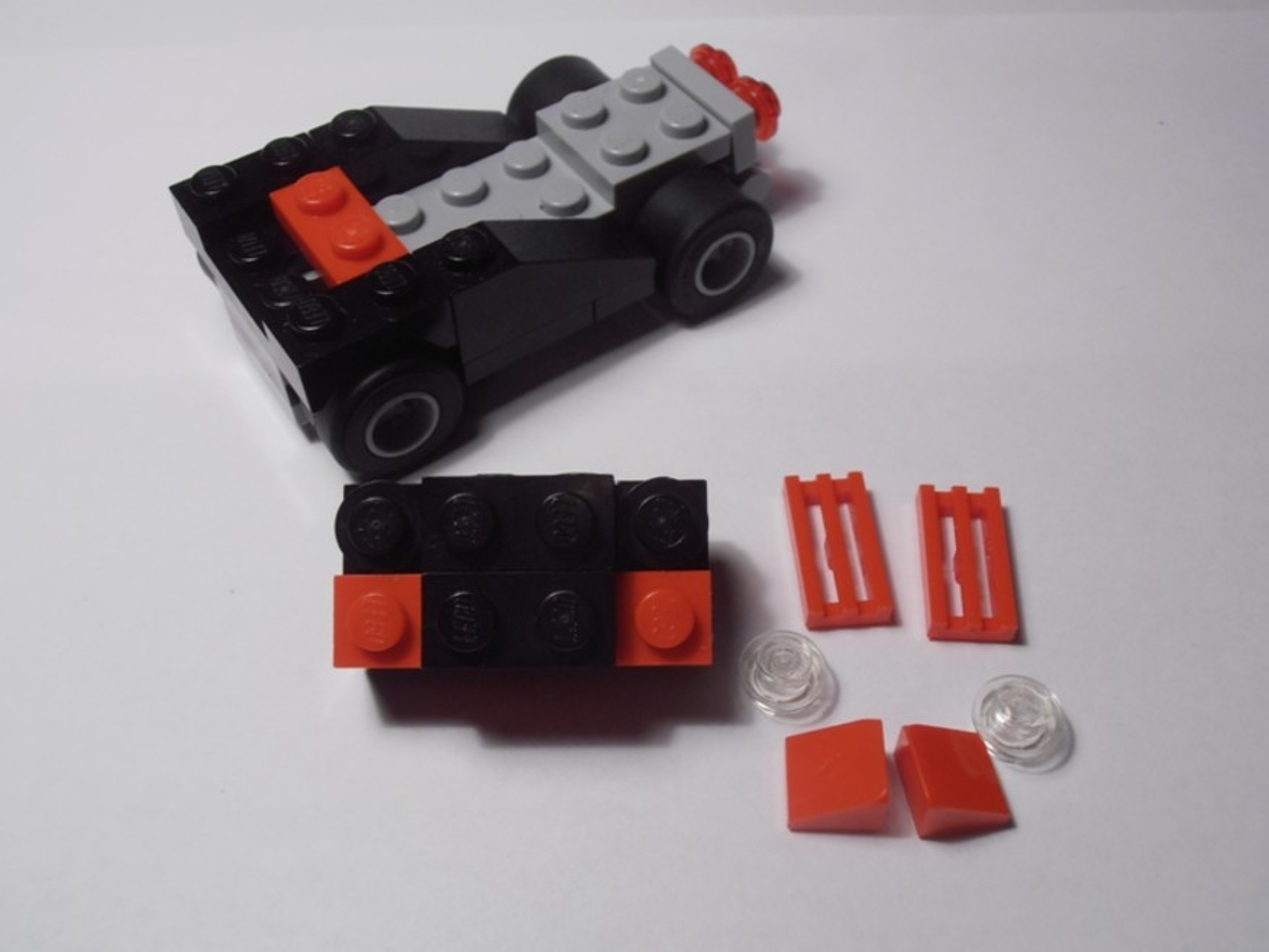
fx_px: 1393
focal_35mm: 38
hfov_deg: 49.0
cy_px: 483
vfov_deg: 37.7
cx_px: 629
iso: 80
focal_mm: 6.61
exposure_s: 1/50
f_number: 3.9
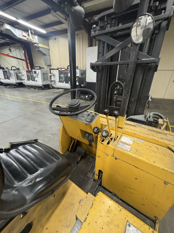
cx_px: 87
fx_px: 94
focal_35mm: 14
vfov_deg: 102.1
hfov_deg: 85.7
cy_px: 116
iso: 400
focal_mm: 2.22
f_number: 2.2
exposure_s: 1/60
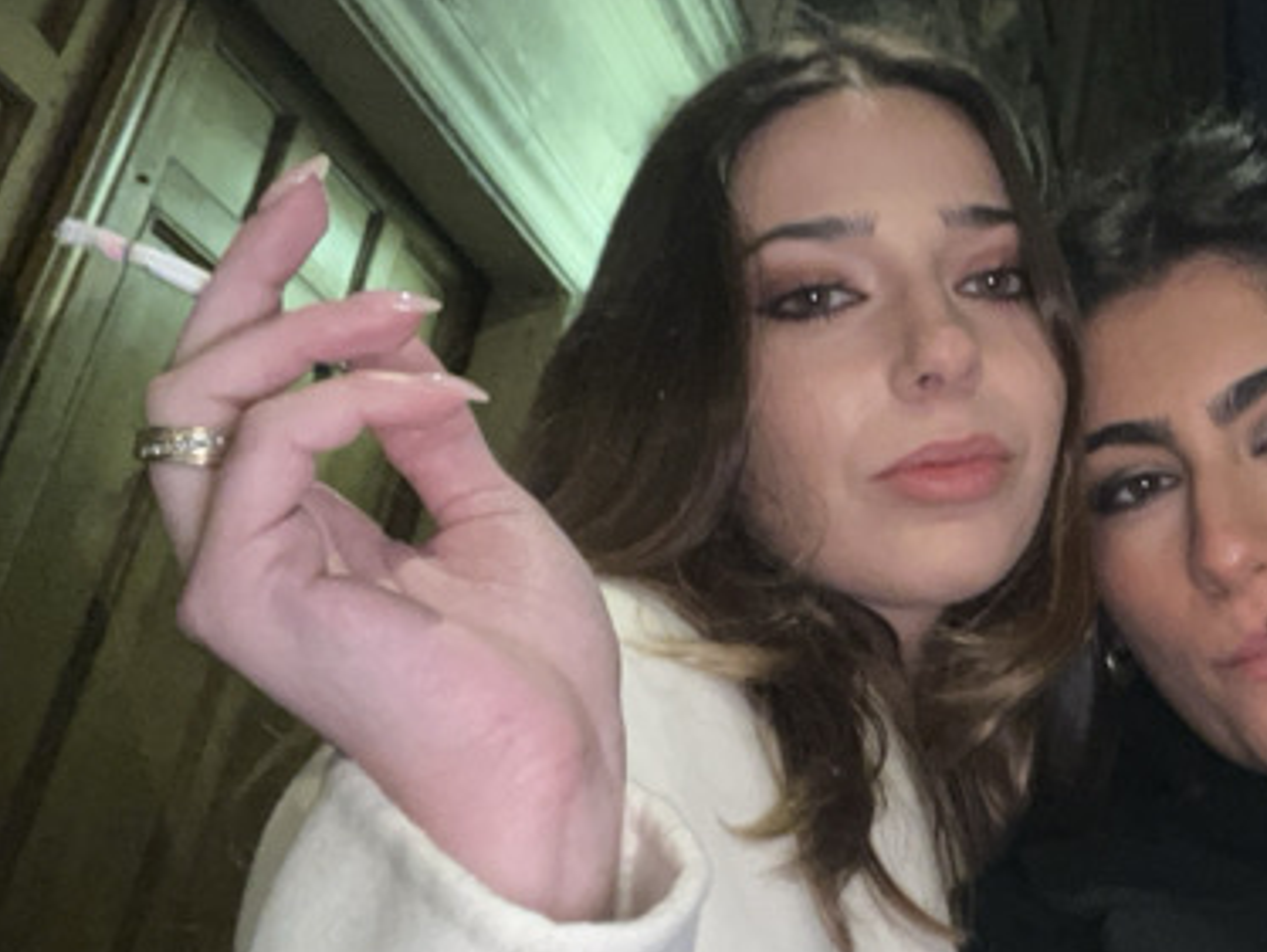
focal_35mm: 43
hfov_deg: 41.9
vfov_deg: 33.6
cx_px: 1010
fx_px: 1575
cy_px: 476
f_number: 2.2
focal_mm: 2.71
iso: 400
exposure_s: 1/18
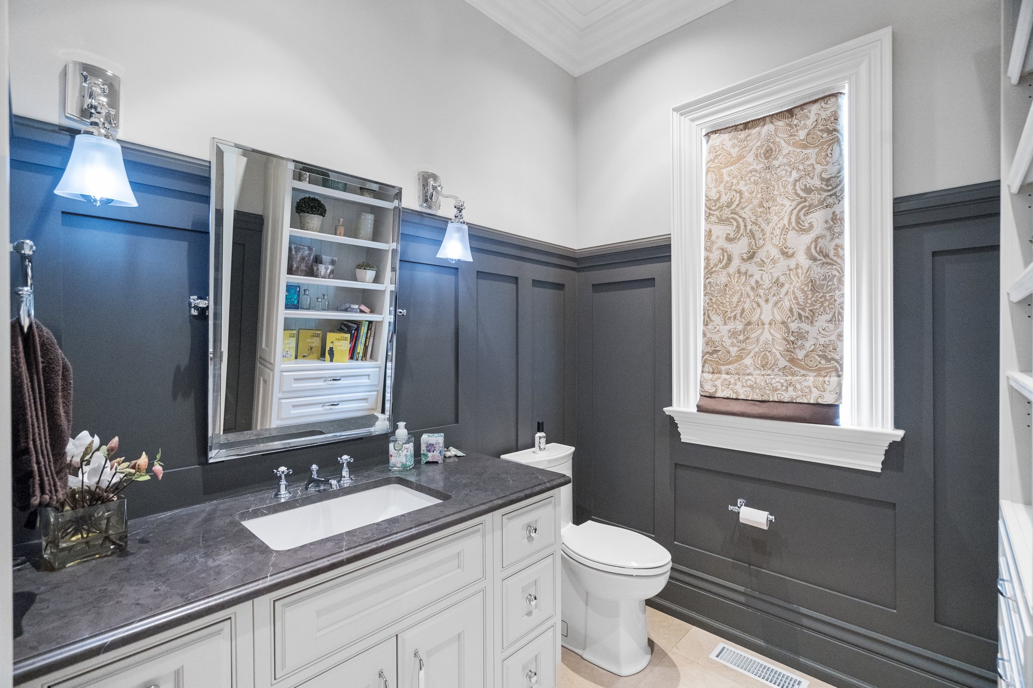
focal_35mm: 16
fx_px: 459
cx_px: 516
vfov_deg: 73.7
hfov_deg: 96.7
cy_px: 344
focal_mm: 16
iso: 10000
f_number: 5.6
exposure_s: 1/30
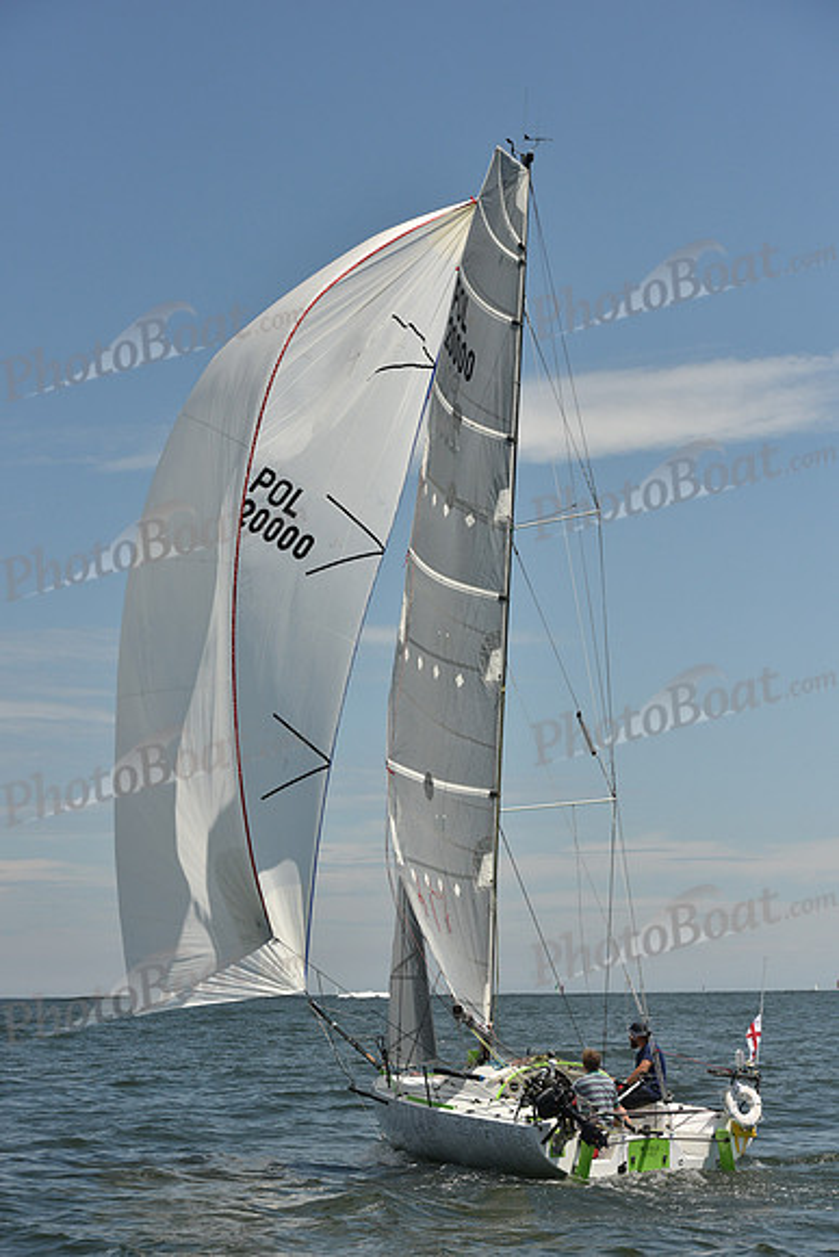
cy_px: 628
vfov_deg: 28.8
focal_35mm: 70
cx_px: 420
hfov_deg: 19.5
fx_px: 2445
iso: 320
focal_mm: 70
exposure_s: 1/2000
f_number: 8
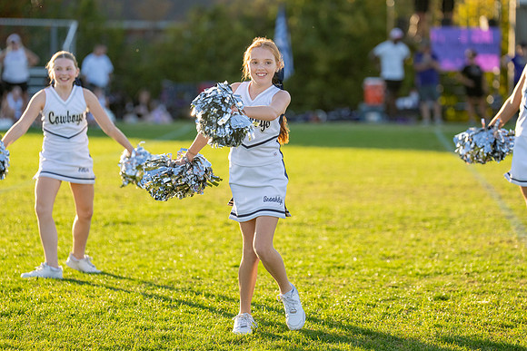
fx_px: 2712
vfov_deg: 7.4
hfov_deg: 11.1
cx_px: 274
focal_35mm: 185
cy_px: 153
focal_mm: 152
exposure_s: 1/2000
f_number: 2.8
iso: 320
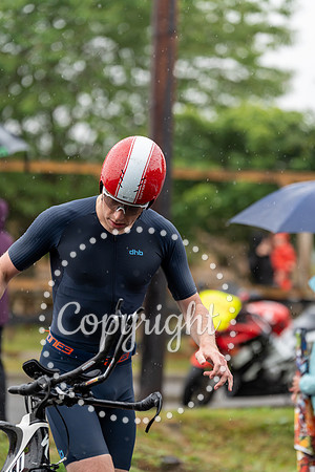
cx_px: 158
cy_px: 236
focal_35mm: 145
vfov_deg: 14.2
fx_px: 1903
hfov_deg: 9.5
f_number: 3.2
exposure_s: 1/1000
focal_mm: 145
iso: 1000
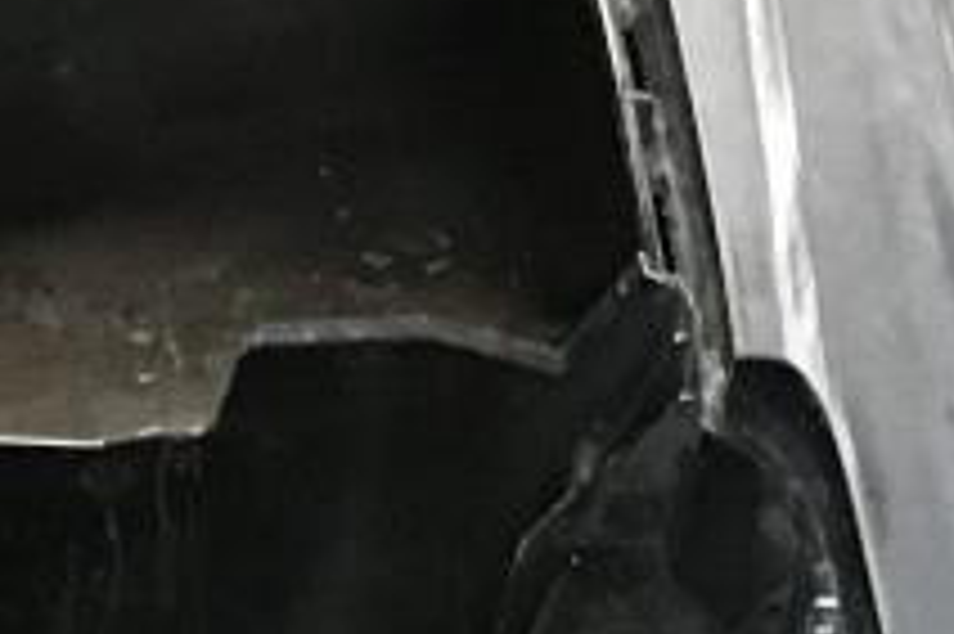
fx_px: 4819
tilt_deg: -42.9
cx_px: 212
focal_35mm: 182
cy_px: 719
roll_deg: +2.8
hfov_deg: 11.3
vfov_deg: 7.5
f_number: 2.2
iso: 250
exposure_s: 1/15
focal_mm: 4.15
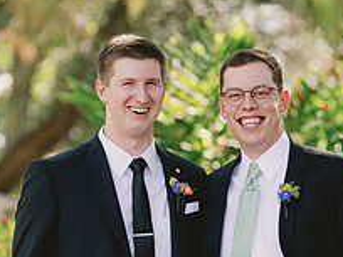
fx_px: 3973
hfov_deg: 4.9
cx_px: 217
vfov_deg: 3.7
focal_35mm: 401
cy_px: 317
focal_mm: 189
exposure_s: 1/400
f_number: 4.5
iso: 400
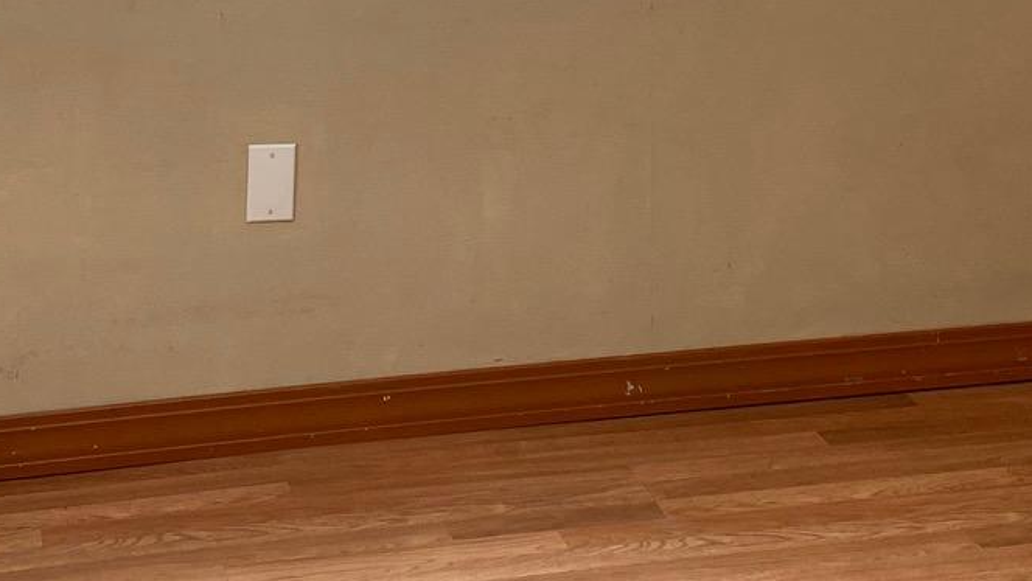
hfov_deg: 24.7
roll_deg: +0.0
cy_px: -357
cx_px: 552
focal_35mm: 86
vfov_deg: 13.1
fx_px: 2354
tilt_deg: +0.3
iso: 64
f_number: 1.8
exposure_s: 1/60
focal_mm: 4.25
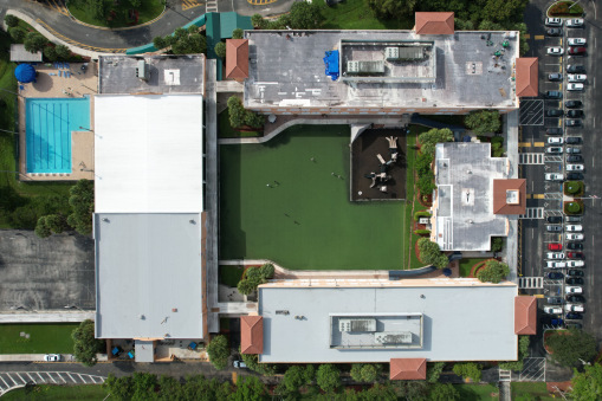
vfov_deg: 57.2
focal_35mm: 22
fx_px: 368
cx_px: 301
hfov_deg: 78.6
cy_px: 200
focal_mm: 8.38
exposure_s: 1/2500
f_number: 2.8
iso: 100
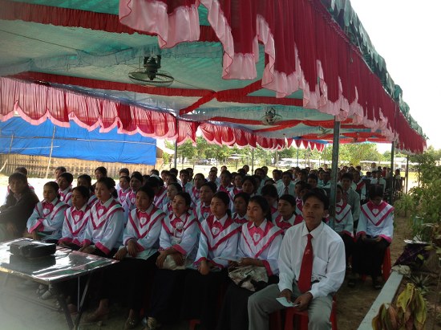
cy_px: 165
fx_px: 445
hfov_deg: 52.7
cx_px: 220
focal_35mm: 35
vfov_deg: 40.6
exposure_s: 1/296
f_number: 2.4
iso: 80
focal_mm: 4.28
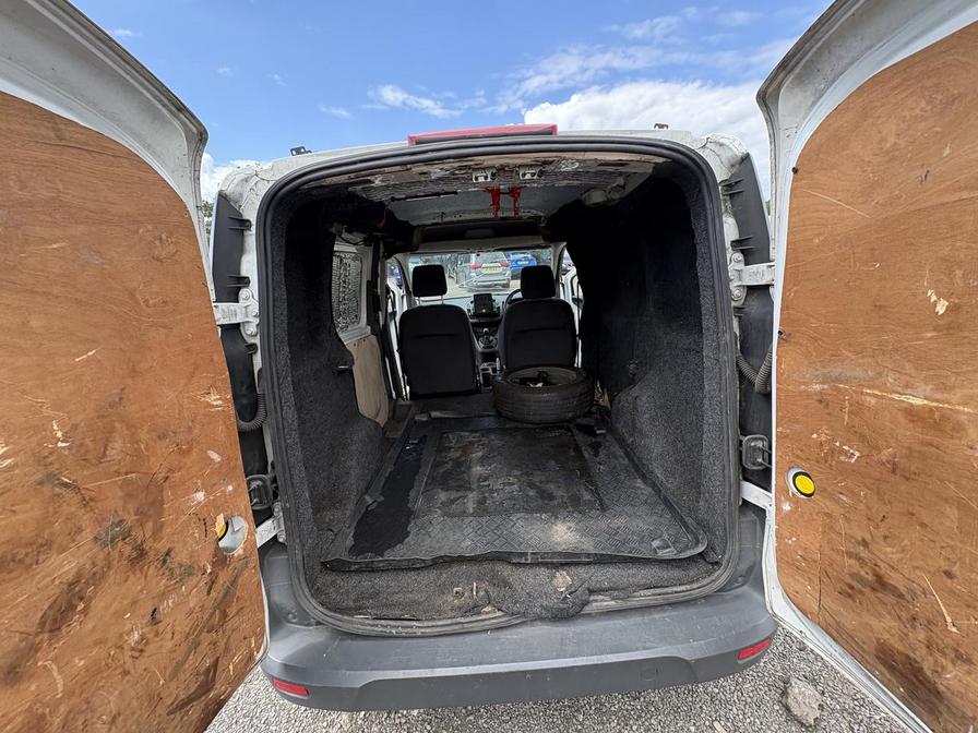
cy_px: 366
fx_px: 396
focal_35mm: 14
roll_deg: +3.2
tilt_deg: -13.6
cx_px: 489
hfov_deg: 102.1
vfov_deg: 85.7
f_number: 2.2
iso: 64
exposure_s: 1/165
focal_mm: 2.22
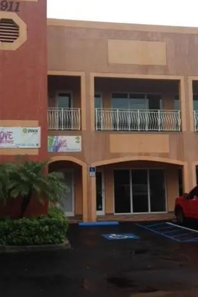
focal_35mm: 48
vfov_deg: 41.1
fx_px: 396
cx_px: 82
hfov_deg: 28.0
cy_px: 146
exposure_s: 1/393
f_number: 2.4
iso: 50
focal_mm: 4.12
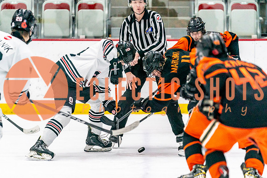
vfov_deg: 4.8
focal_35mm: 284
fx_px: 2107
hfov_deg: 7.3
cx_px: 136
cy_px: 119
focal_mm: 200
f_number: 2.8
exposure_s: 1/1250
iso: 3200
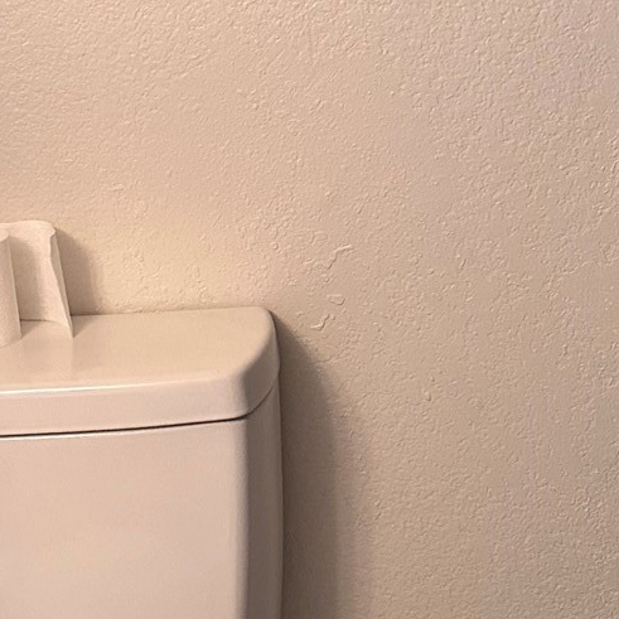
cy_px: 378
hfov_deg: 20.9
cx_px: 246
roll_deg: +3.7
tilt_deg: -22.2
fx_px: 1679
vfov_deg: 20.9
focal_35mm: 83
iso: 500
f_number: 1.78
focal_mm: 6.86
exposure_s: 1/60
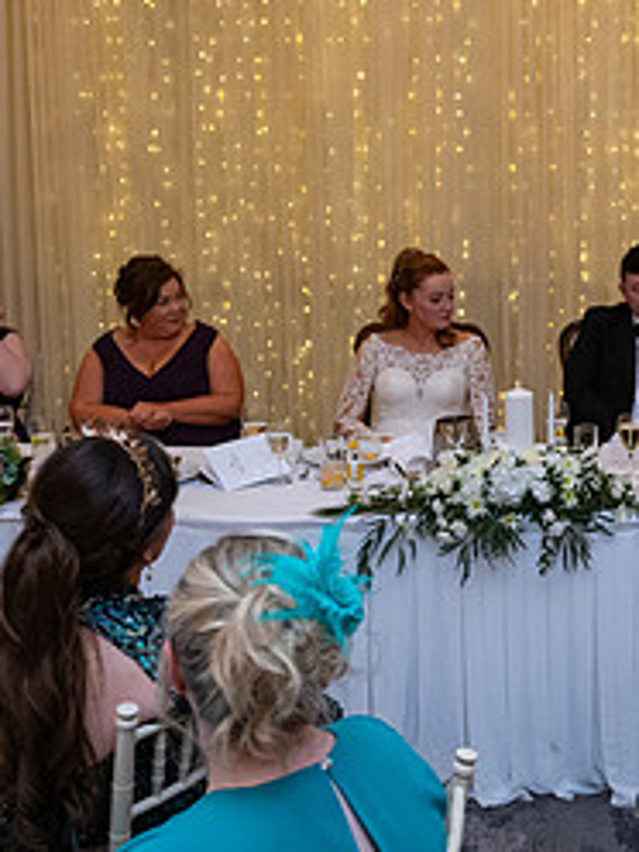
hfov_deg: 25.9
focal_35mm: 54
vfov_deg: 35.4
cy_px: 335
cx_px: 608
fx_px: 1329
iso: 1000
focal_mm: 24
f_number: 3.5
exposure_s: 1/160
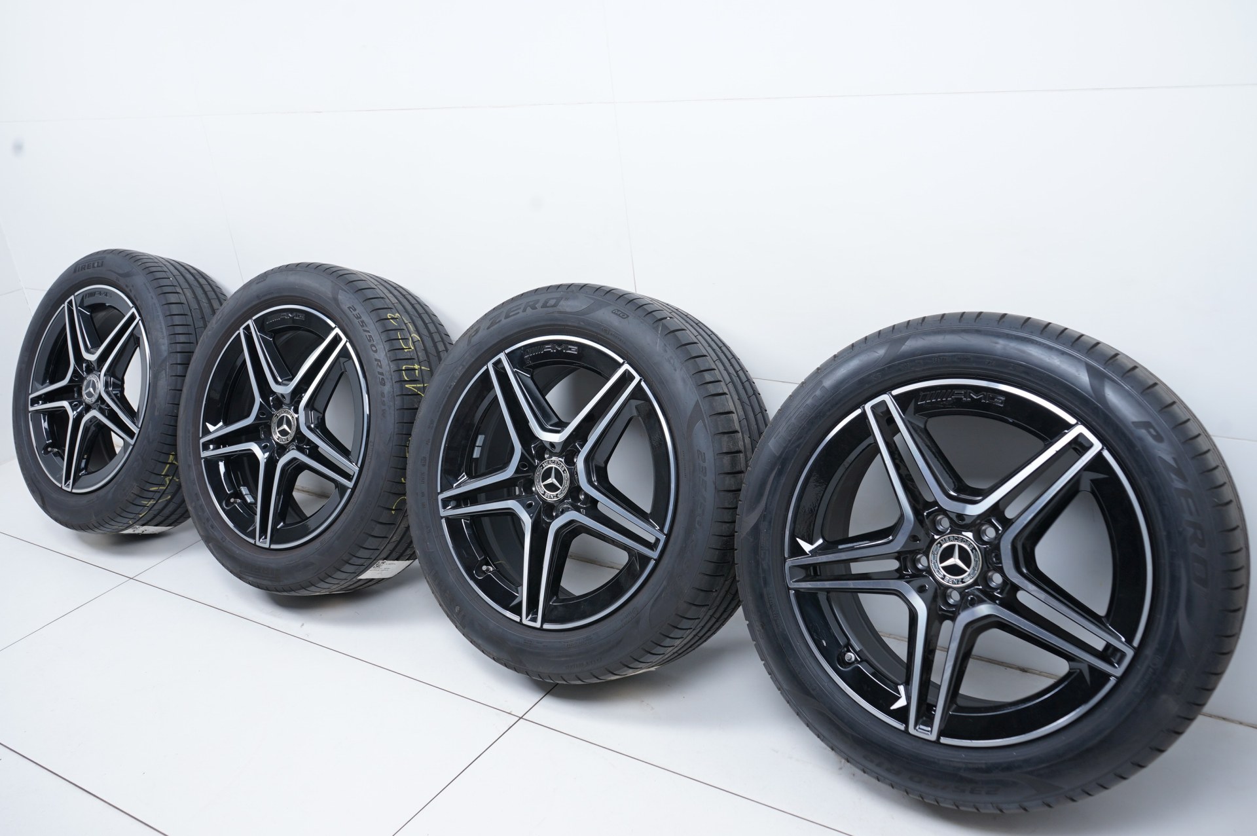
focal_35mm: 31
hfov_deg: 60.3
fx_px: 1082
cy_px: 418
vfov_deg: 42.3
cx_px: 628
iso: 250
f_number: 7.1
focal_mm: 31
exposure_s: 1/125
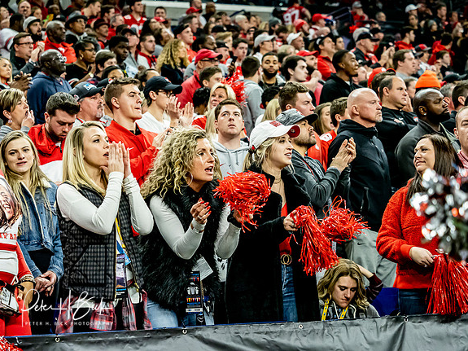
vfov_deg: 13.3
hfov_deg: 17.7
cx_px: 233
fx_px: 1500
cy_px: 175
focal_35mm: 111
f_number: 2.8
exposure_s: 1/1000
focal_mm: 55
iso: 3200
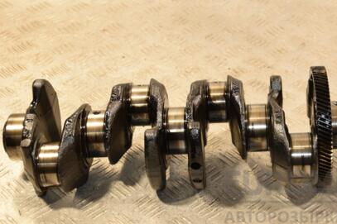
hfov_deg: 24.1
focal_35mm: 84
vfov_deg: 16.2
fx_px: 786
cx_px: 209
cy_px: 73
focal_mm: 38
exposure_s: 1/160
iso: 800
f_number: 5
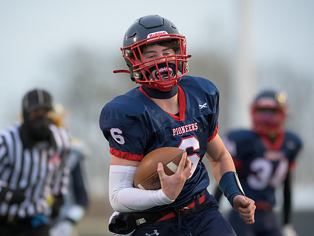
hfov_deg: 5.2
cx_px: 170
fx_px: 3431
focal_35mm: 378
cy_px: 126
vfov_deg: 3.9
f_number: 2
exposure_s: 1/2000
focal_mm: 200
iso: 2500
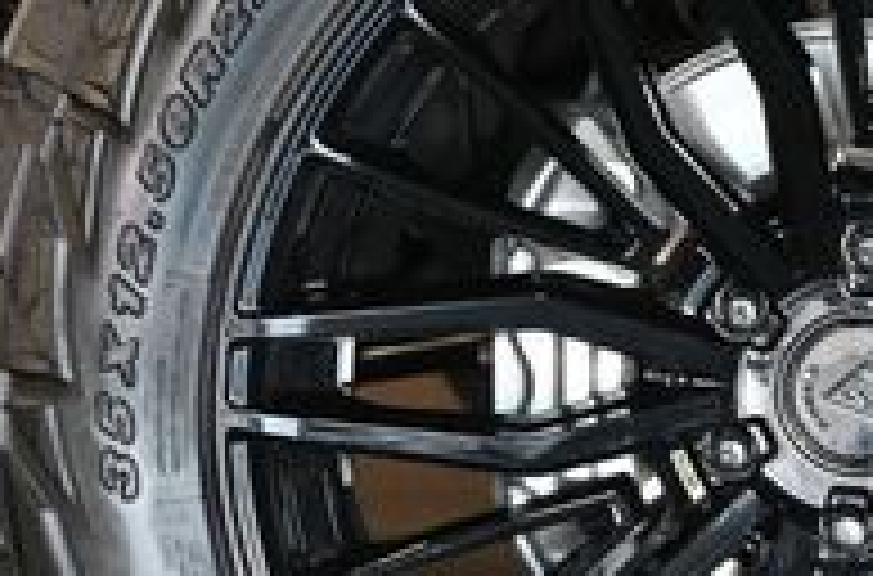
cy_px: 378
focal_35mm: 144
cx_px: 855
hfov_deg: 14.1
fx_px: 3472
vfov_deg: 9.5
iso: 3200
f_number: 4.8
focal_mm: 29
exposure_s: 1/80
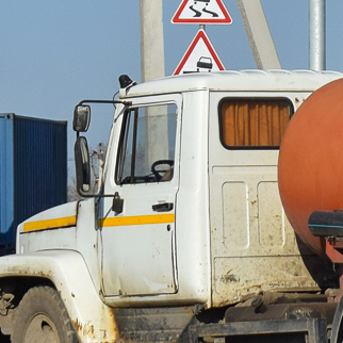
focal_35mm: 262
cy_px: 136
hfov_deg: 6.7
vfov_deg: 6.7
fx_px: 2932
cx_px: 371
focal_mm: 55
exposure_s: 1/1250
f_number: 8
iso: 200
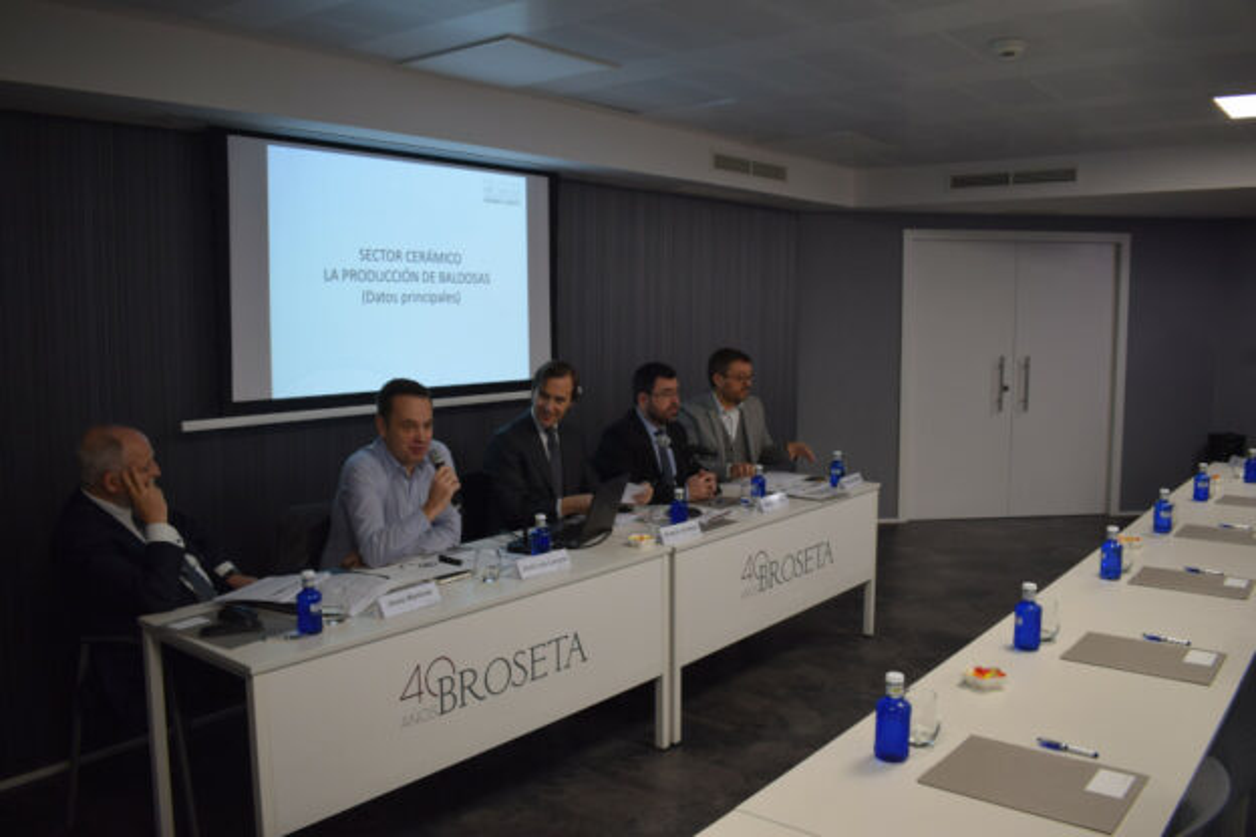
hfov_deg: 61.9
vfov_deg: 43.6
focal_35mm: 30
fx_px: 1047
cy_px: 418
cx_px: 628
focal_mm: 20
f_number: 4.5
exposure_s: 1/80
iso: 400
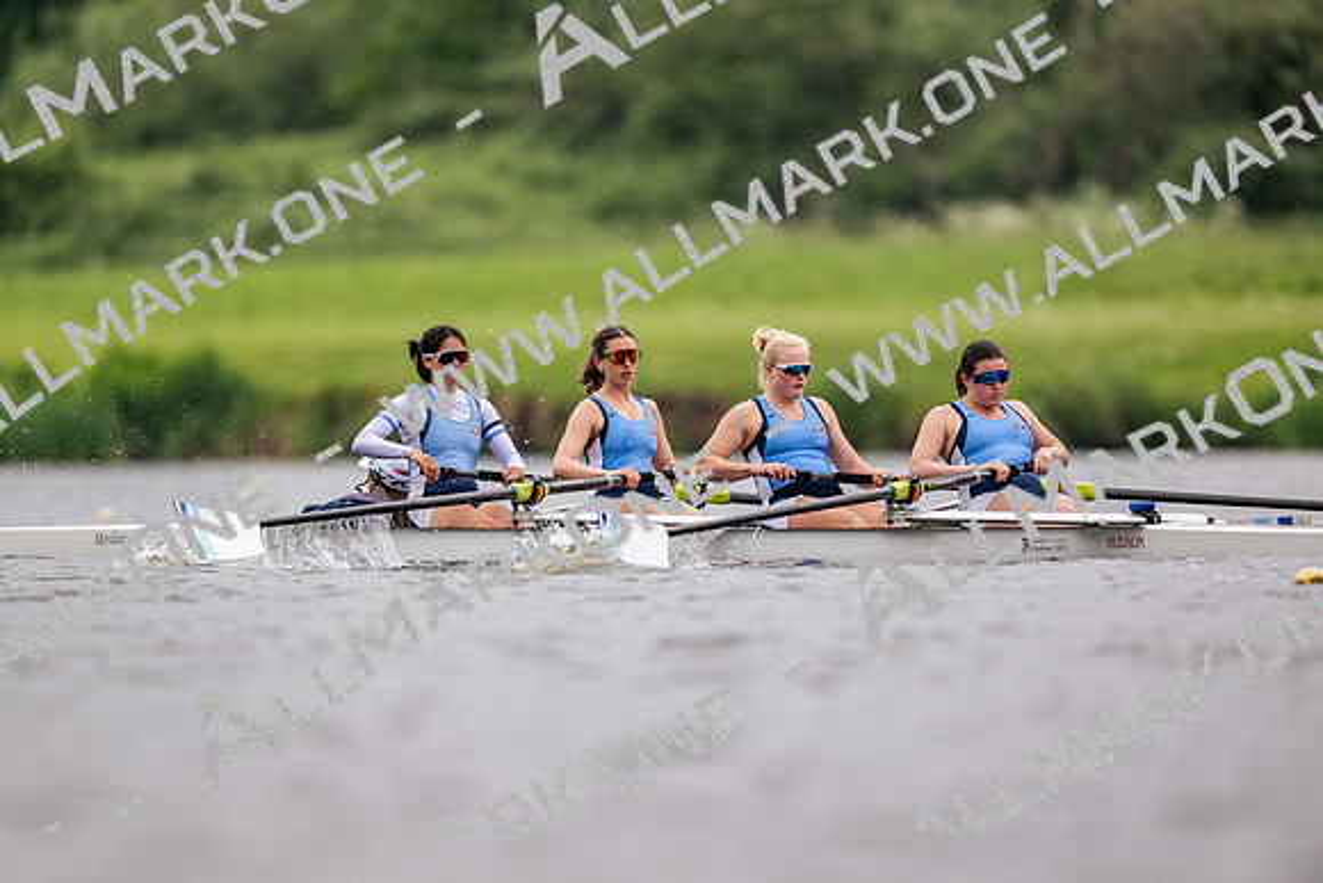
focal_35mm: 600
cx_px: 662
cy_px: 442
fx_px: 22054
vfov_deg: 2.3
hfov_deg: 3.4
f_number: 4
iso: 560
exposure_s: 1/2000
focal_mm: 600
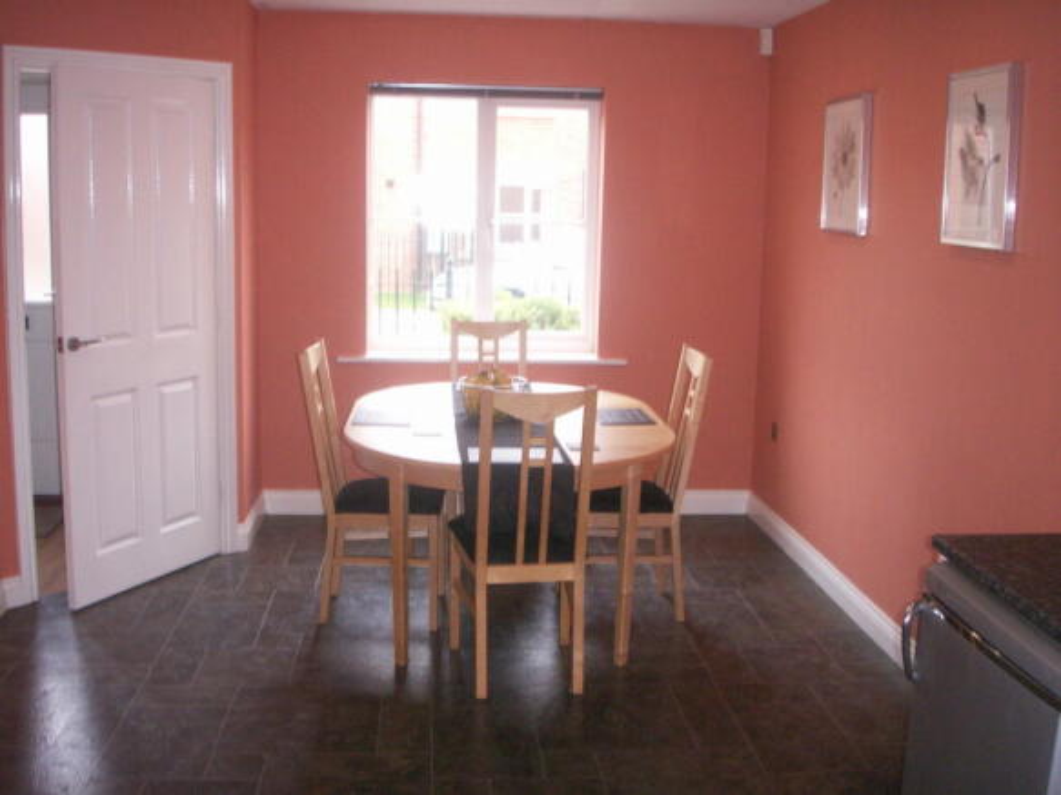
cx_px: 530
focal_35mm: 37
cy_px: 398
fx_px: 1134
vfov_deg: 38.7
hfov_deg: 50.1
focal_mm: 7.7
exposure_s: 1/40
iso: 160
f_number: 3.5
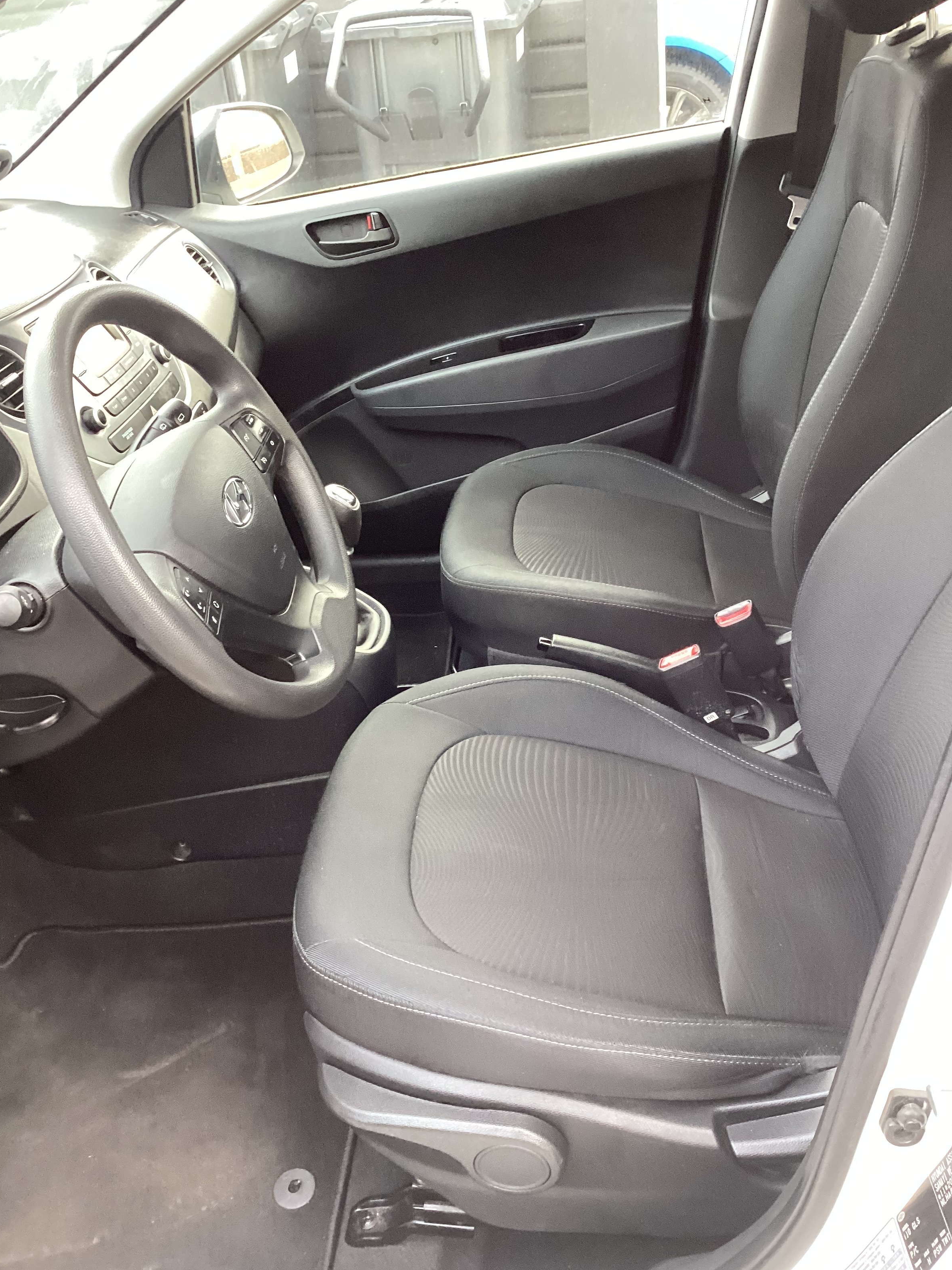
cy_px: 634
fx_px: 1173
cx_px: 461
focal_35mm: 32
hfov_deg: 44.2
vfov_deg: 56.8
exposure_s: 1/50
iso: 160
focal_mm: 3.3
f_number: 2.4
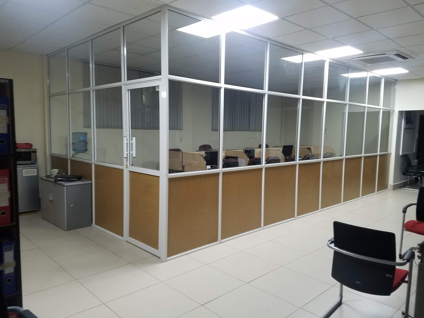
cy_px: 159
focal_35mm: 26
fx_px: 318
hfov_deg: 67.3
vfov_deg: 53.1
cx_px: 212
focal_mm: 4.2
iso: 125
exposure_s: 1/33
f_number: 1.7
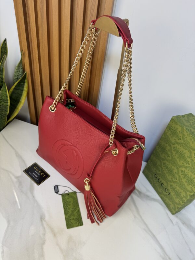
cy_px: 130
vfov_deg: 71.6
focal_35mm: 24
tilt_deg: -42.9
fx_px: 180
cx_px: 98
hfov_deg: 56.8
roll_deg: -9.1
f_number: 1.78
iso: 64
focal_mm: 6.76
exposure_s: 1/157
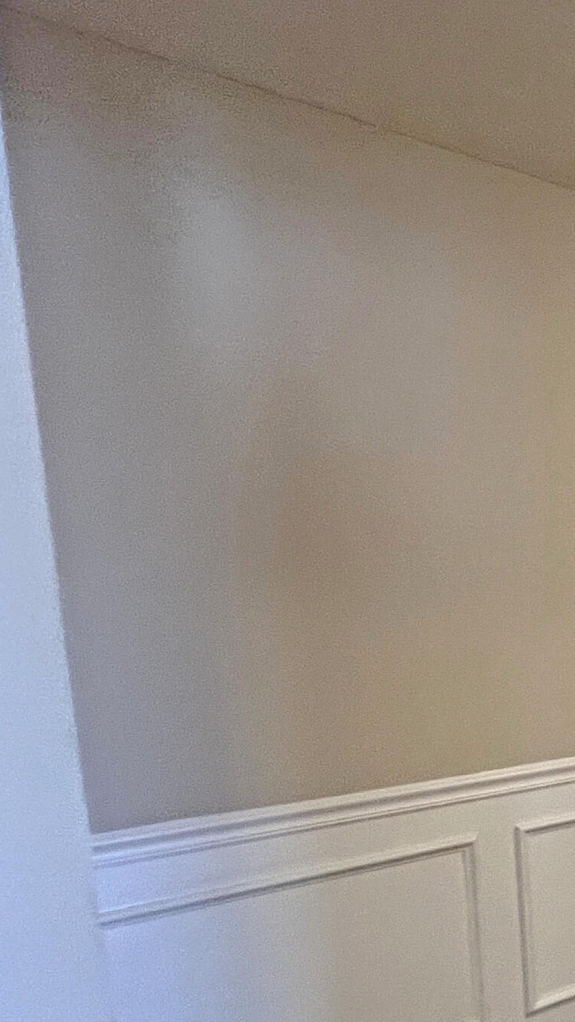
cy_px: 663
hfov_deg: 21.8
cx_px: 1033
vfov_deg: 57.0
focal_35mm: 34
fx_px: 922
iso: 250
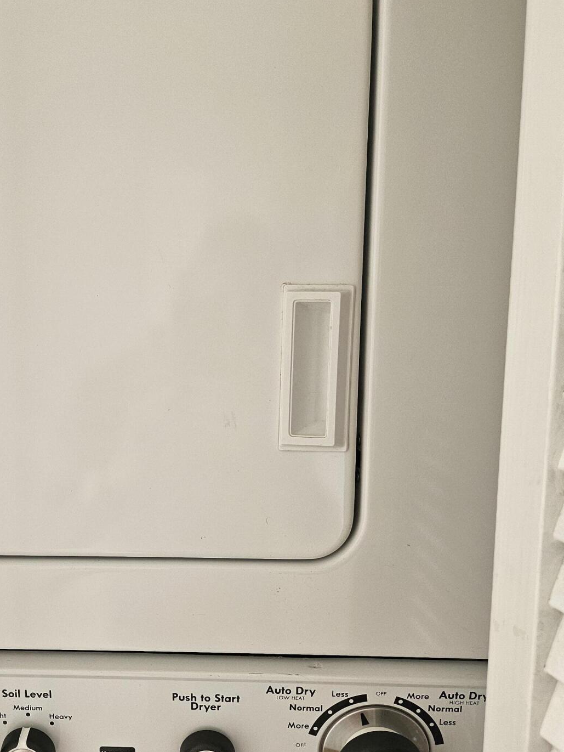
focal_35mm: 35
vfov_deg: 52.4
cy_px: 429
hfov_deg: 39.8
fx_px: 760
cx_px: 155
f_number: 1.8
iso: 320
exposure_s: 1/120
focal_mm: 5
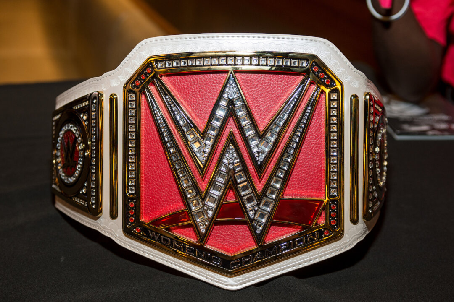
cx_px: 227
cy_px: 151
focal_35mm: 50
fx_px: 631
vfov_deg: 27.0
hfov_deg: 39.6
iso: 1000
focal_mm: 50
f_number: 4.5
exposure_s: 1/125
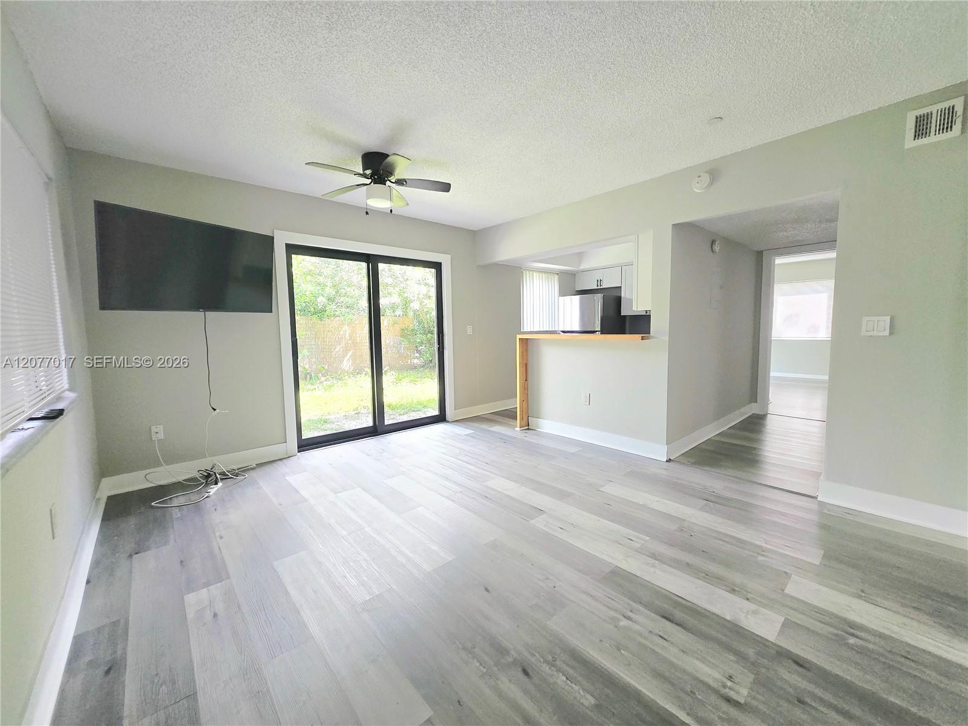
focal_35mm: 13
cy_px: 363
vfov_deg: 89.9
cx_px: 484
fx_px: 364
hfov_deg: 106.2
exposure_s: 1/60.2
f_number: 2.2
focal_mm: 1.7
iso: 125
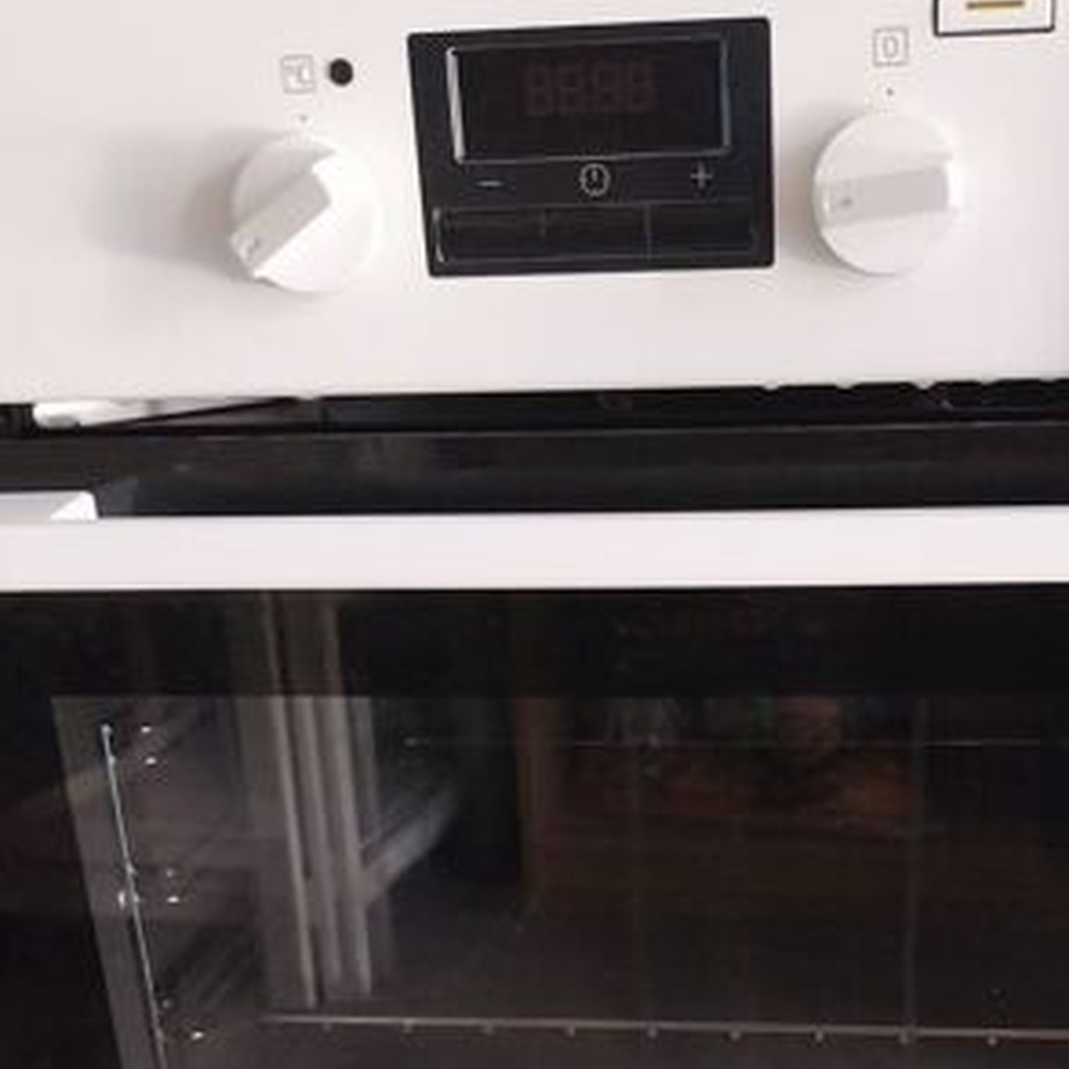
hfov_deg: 33.8
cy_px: 931
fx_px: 1747
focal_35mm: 50
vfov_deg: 32.6
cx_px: 691
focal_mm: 4
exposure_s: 1/33
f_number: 1.8
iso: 320
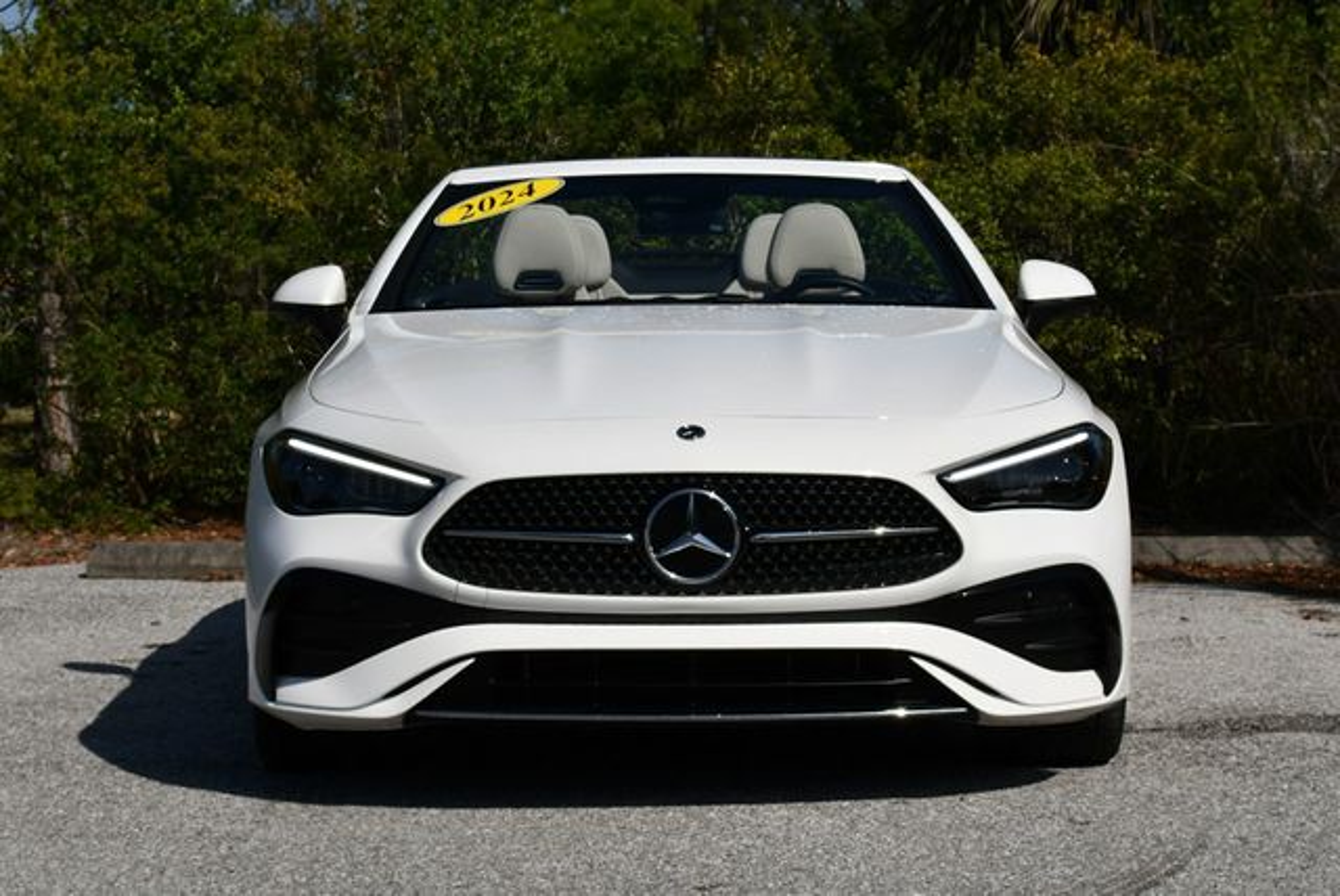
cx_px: 670
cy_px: 448
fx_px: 3427
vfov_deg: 14.9
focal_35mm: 92
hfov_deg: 22.1
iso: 100
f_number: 10
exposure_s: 1/400
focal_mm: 46
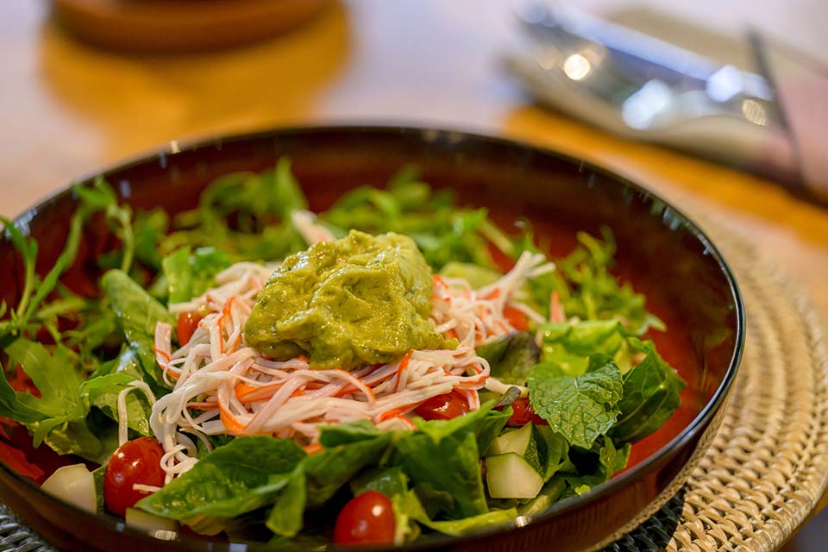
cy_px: 276
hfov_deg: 11.1
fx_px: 4255
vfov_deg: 7.4
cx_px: 414
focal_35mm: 185
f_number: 2.8
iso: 2000
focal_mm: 185
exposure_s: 1/320
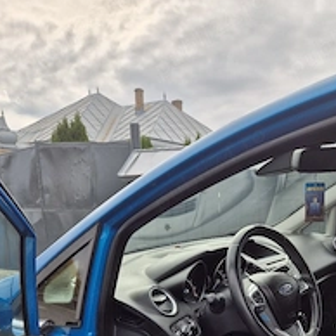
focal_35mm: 42
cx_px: 244
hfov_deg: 39.2
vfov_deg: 36.5
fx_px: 461
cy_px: 326
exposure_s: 1/1667
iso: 25
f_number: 1.8
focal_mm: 5.4
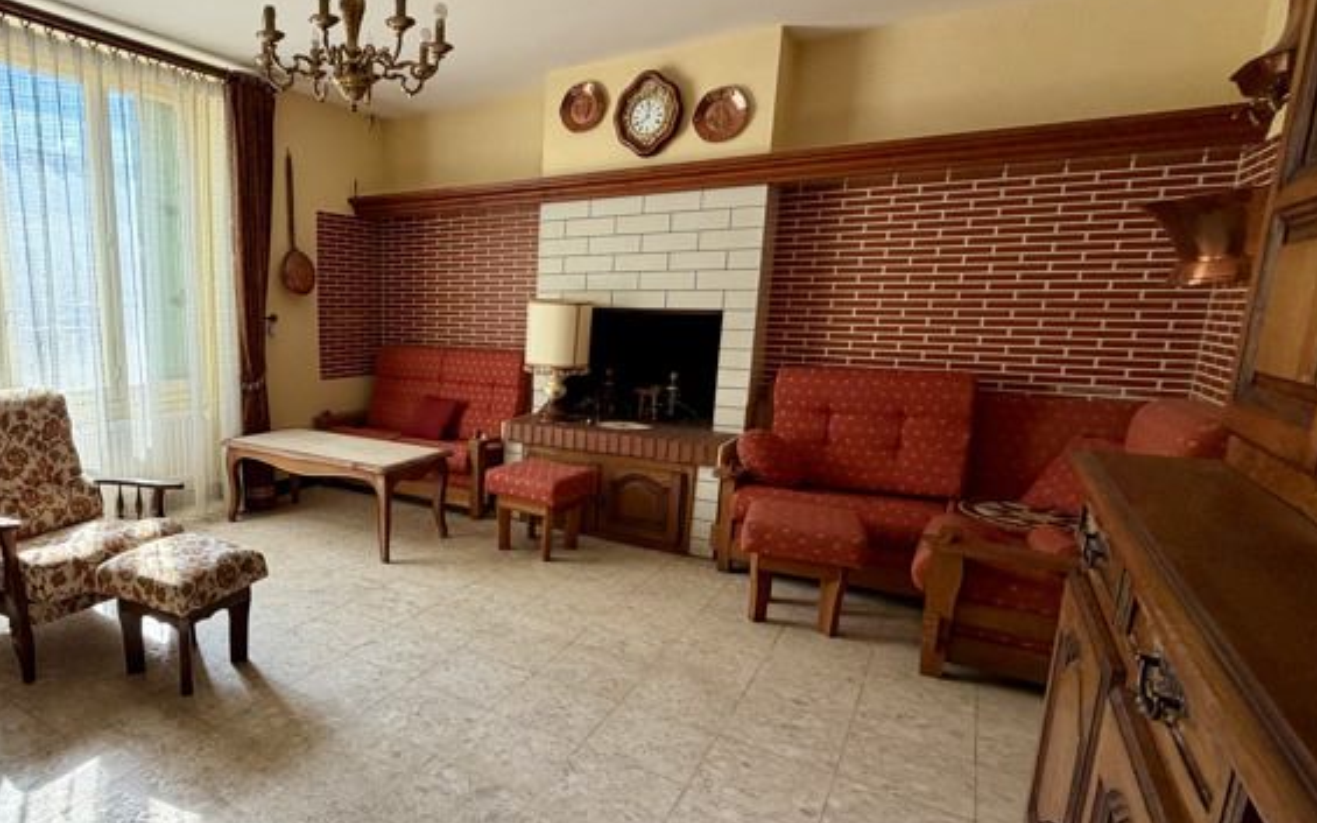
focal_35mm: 21
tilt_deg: -11.3
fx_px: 754
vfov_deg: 57.2
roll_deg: +0.1
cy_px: 448
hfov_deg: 78.6
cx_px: 401
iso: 100
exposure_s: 1/121
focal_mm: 2.22
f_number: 2.2
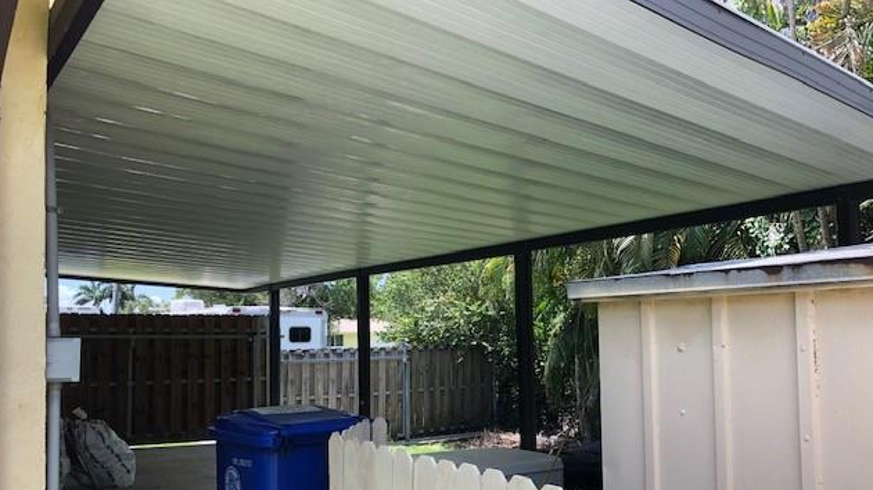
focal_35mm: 31
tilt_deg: +3.6
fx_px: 717
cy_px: 309
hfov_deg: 62.6
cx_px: 435
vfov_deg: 37.5
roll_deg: +0.9
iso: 20
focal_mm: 3.99
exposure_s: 1/337
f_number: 1.8
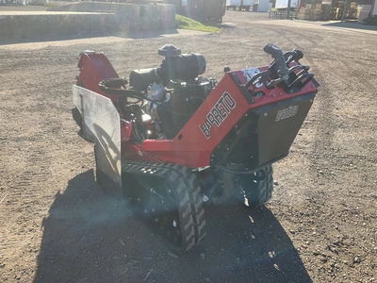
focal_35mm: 29
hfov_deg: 61.7
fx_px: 316
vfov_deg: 48.2
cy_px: 142
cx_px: 188
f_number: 1.8
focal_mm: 3
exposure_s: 1/709
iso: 25
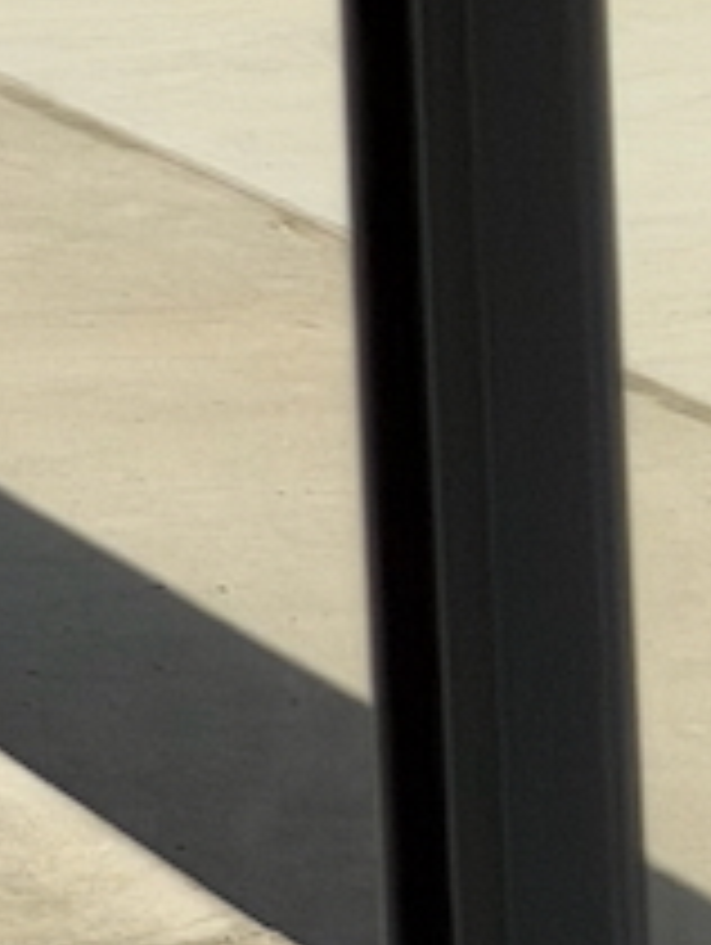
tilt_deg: -1.4
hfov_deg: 5.0
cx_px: -981
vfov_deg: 6.4
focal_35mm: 292
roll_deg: +1.6
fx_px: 7981
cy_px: -1490
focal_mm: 6.76
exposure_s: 1/6024
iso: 64
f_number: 1.78
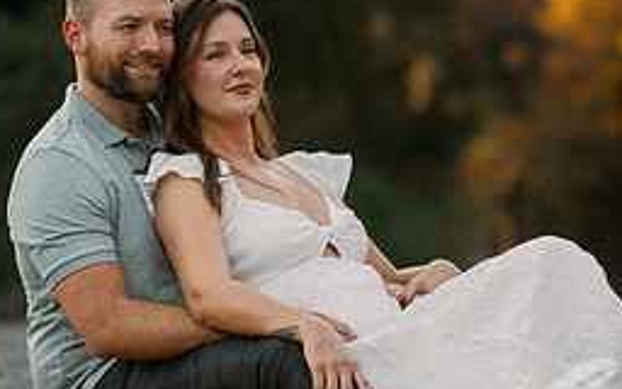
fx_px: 3322
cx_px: 479
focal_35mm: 196
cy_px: 220
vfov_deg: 6.7
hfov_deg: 10.7
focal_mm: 85
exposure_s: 1/800
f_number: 2
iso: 200
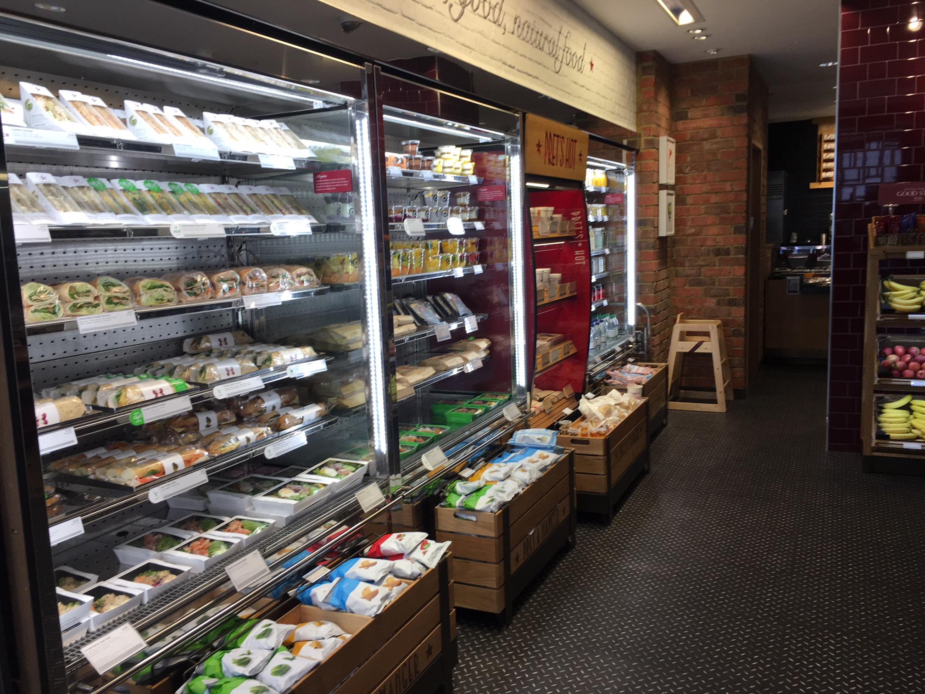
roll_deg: +2.7
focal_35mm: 29
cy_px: 347
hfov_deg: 61.7
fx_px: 775
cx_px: 462
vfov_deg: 48.2
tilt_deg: -7.5
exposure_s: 1/100
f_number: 2.2
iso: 40
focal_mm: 4.15
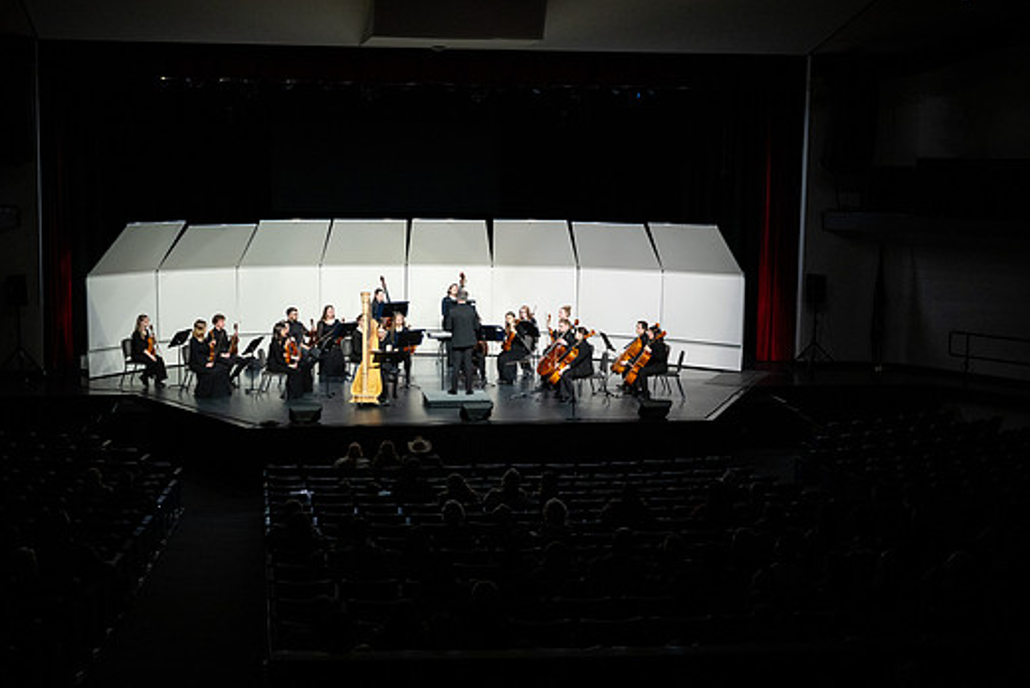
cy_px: 332
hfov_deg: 41.0
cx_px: 458
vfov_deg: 28.1
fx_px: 1374
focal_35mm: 48
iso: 1250
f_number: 2.8
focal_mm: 43
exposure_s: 1/500
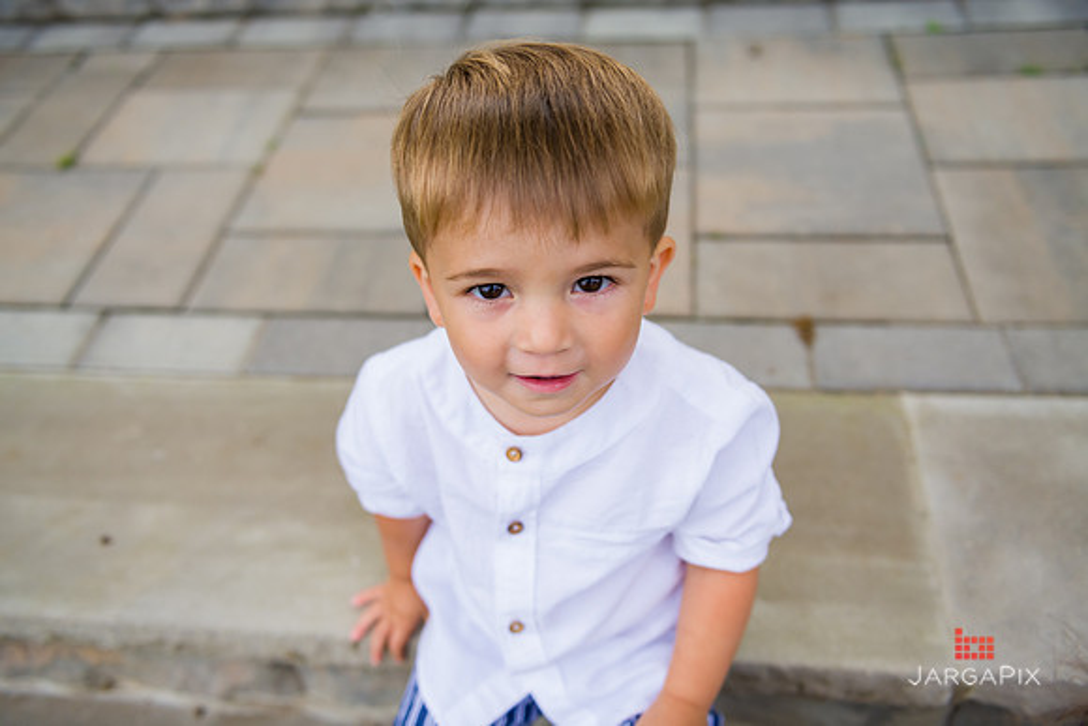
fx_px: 967
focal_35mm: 32
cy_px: 363
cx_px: 544
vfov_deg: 41.1
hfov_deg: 58.7
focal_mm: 32
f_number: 3.2
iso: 400
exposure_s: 1/1600
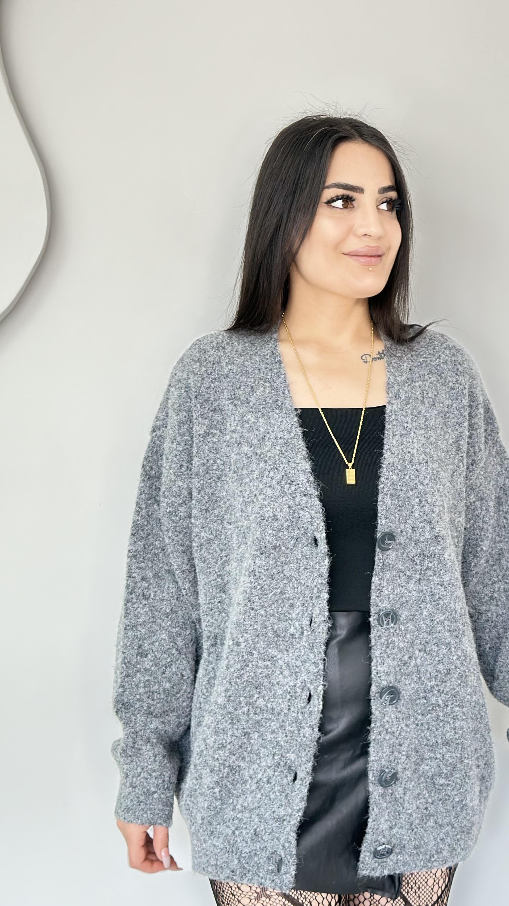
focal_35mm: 62
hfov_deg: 19.3
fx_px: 1488
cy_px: 493
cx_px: 350
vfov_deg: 33.8
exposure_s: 1/50
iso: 64
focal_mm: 6.86
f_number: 1.78
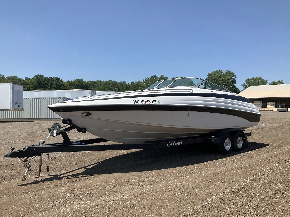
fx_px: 243
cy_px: 108
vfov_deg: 48.2
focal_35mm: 29
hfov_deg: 61.7
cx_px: 145
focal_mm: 3
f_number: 1.8
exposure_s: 1/1912
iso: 25
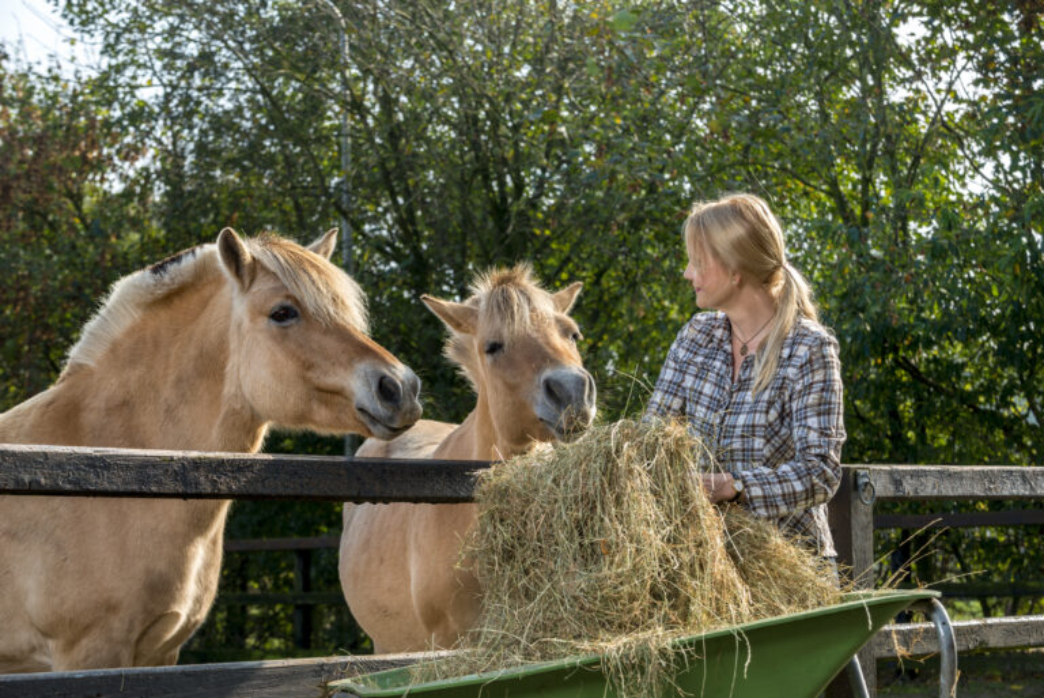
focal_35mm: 86
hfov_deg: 23.6
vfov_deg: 15.9
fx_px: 2495
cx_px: 522
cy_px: 349
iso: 100
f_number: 8
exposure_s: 1/125
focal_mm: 86
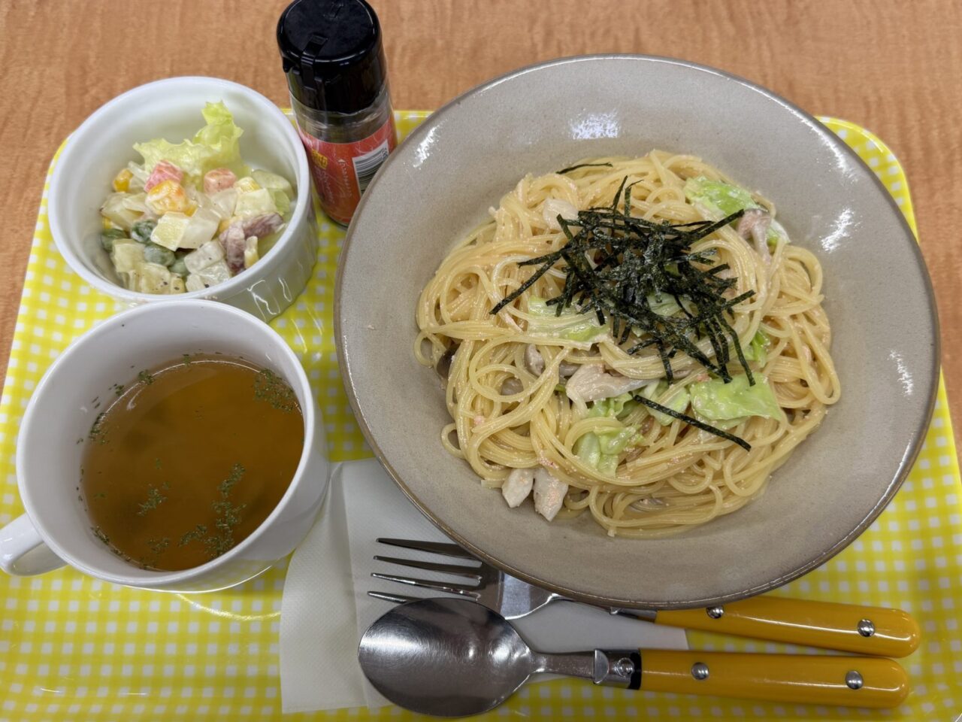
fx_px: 667
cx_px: 481
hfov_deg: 71.6
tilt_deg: -69.6
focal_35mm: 24
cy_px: 361
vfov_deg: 56.8
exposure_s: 1/178
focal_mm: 6.76
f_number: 1.78
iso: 64
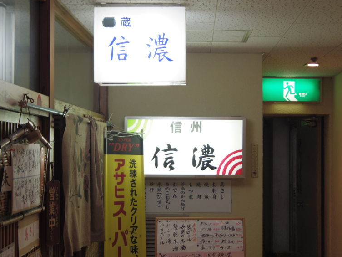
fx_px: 632
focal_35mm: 64
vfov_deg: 22.9
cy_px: 142
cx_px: 192
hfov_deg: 30.2
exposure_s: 1/80
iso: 250
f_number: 1.9
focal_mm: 8.5
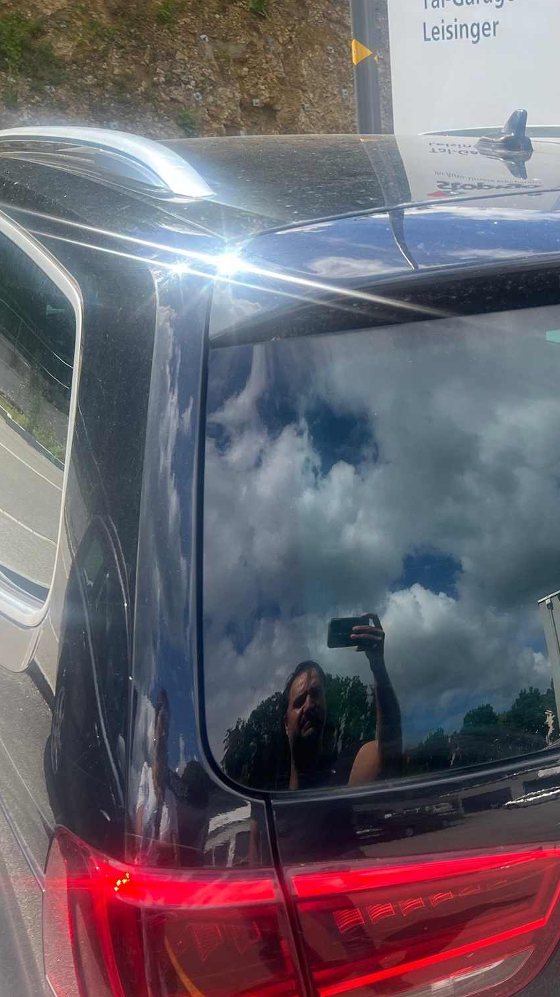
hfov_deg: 28.7
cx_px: 592
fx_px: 1004
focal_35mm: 38
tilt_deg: -18.6
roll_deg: -1.0
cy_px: 498
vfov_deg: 52.8
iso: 50
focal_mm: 5.7
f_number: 1.5
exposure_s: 1/1029
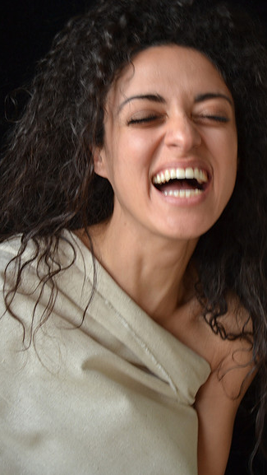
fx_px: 754
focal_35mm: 60
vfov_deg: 34.9
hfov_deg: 20.1
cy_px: 238
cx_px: 148
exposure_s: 1/50
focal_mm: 38
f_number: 5
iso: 400
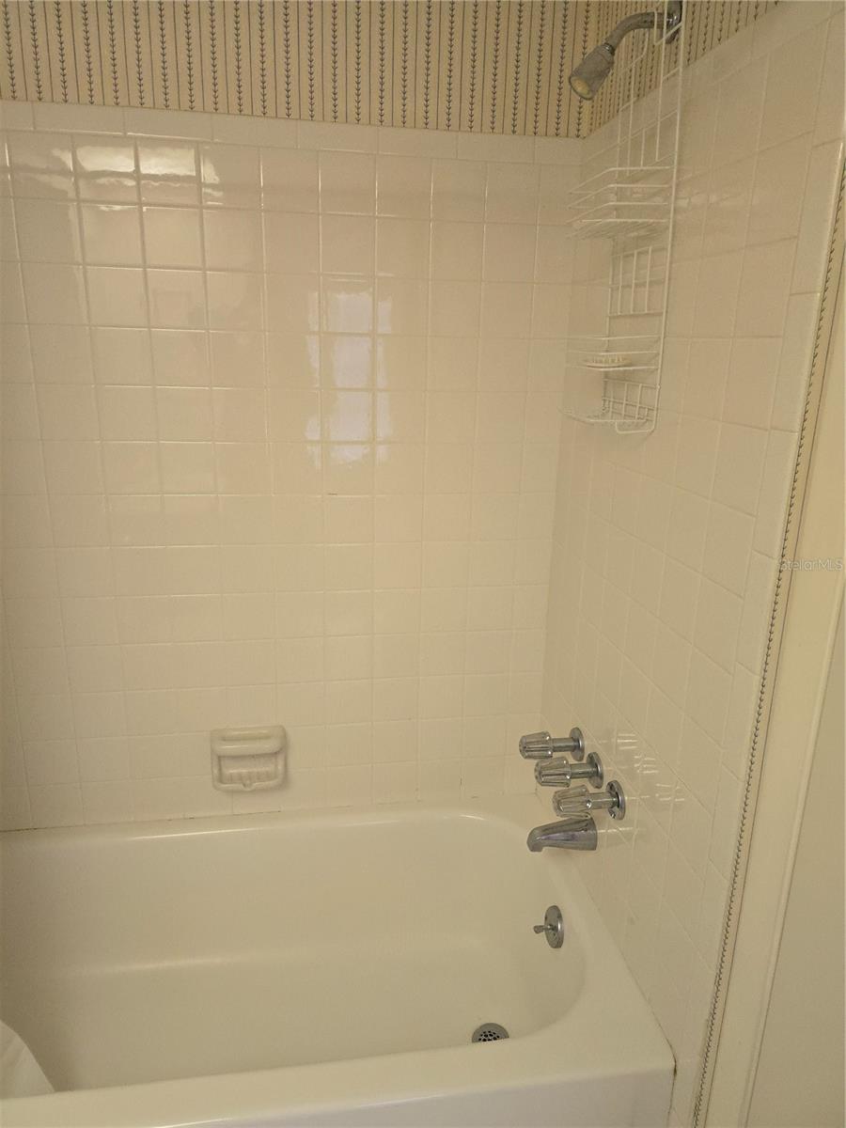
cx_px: 423
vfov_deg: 73.9
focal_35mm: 23
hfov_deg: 58.9
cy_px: 564
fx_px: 749
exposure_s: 1/60
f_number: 1.7
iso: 500
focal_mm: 6.3
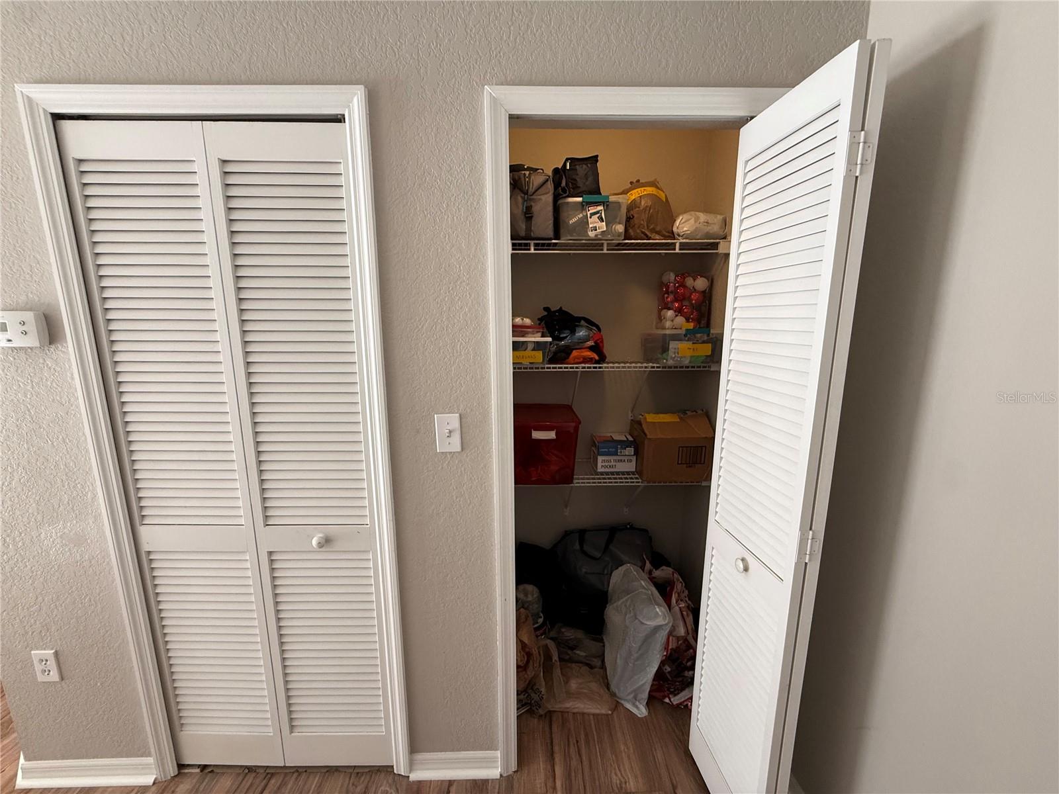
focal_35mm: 14
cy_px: 397
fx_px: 428
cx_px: 530
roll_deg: +0.2
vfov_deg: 85.7
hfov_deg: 102.1
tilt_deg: -10.1
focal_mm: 2.22
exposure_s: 1/120
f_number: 2.2
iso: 250
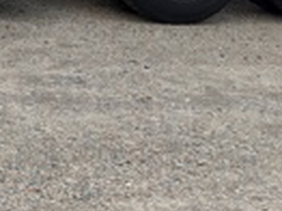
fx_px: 952
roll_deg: -1.1
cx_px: -226
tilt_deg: +0.6
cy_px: -183
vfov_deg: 11.6
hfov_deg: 14.7
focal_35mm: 117
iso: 64
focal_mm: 6.93
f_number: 1.8
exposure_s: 1/318
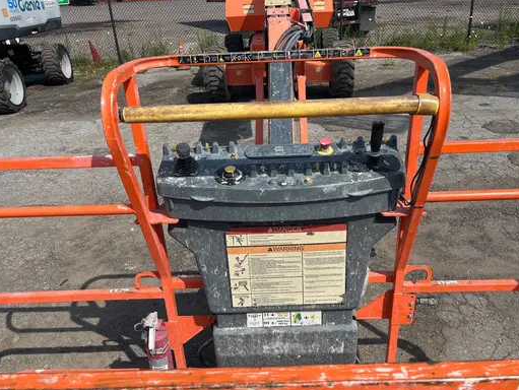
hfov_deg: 63.4
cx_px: 274
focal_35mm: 28
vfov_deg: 49.8
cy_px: 208
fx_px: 420
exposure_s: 1/3745
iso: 50
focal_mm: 5.1
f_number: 1.6
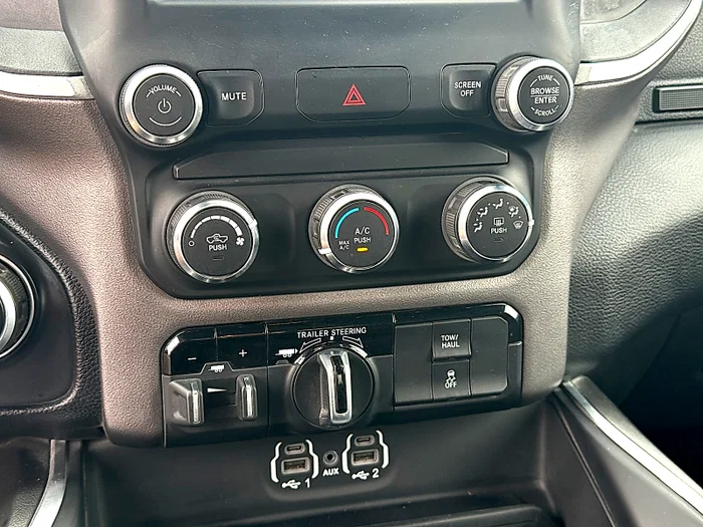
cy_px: 264
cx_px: 352
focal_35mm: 48
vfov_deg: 30.3
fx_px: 975
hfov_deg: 39.7
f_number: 1.78
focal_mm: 6.86
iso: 80
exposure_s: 1/83
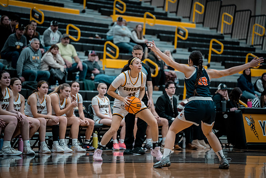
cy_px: 89
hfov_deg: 13.7
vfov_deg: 9.2
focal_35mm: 150
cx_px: 133
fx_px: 1109
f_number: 2.8
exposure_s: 1/640
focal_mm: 150
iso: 1600
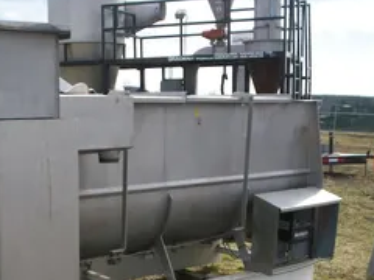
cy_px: 210
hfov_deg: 31.9
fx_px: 648
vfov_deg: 24.2
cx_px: 117
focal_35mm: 60
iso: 100
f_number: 4.5
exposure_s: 1/432
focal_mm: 5.9
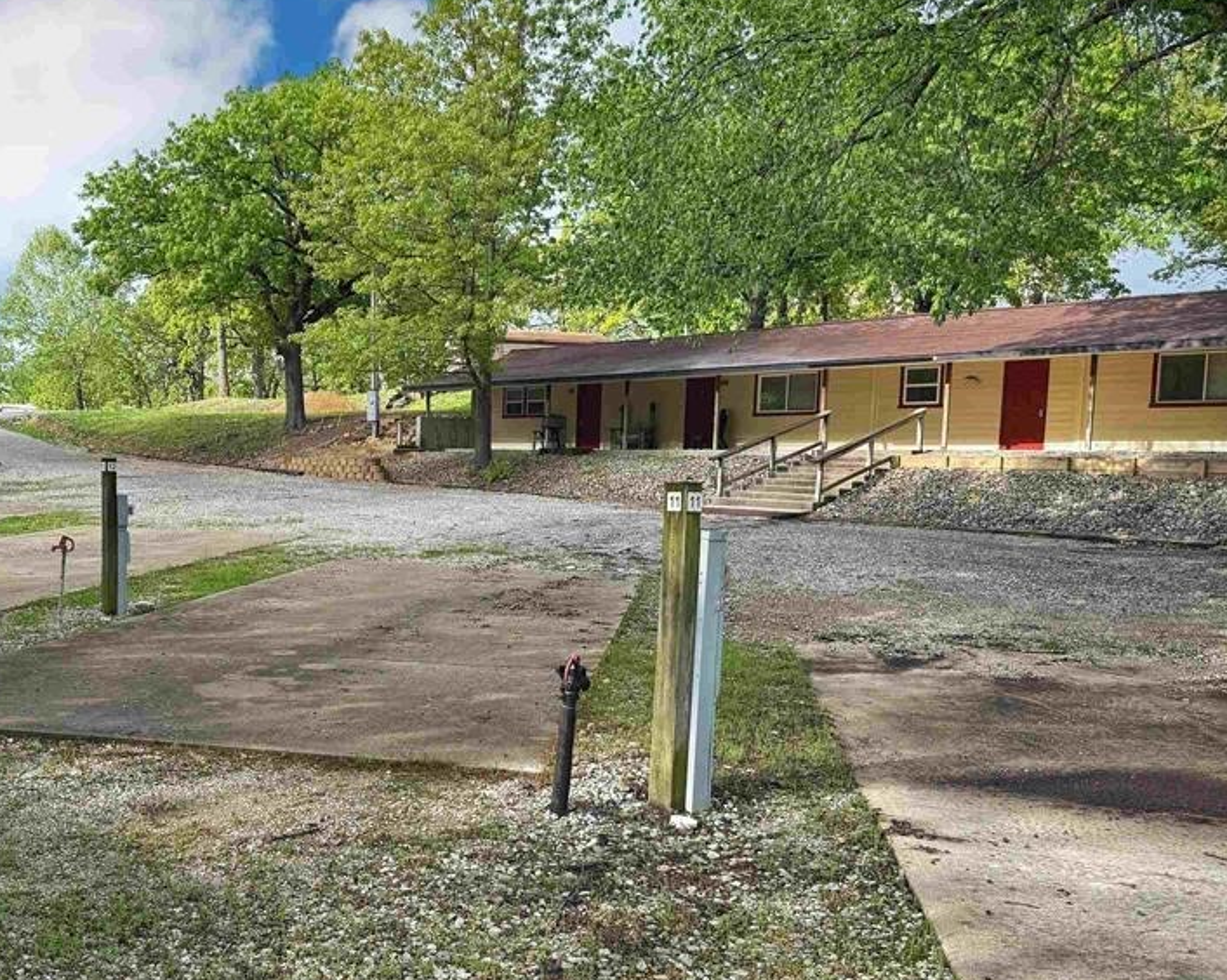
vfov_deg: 43.1
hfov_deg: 52.0
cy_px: 586
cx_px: 424
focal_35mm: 34
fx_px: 1234
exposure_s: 1/1337
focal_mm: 6.76
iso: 100
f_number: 1.78
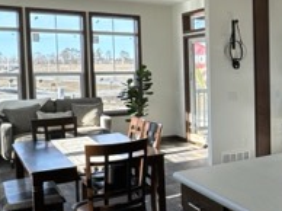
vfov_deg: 27.9
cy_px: 89
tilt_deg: -2.8
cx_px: 360
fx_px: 423
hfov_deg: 29.9
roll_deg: +0.2
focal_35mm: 52
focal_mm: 2.22
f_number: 2.2
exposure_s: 1/198
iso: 40
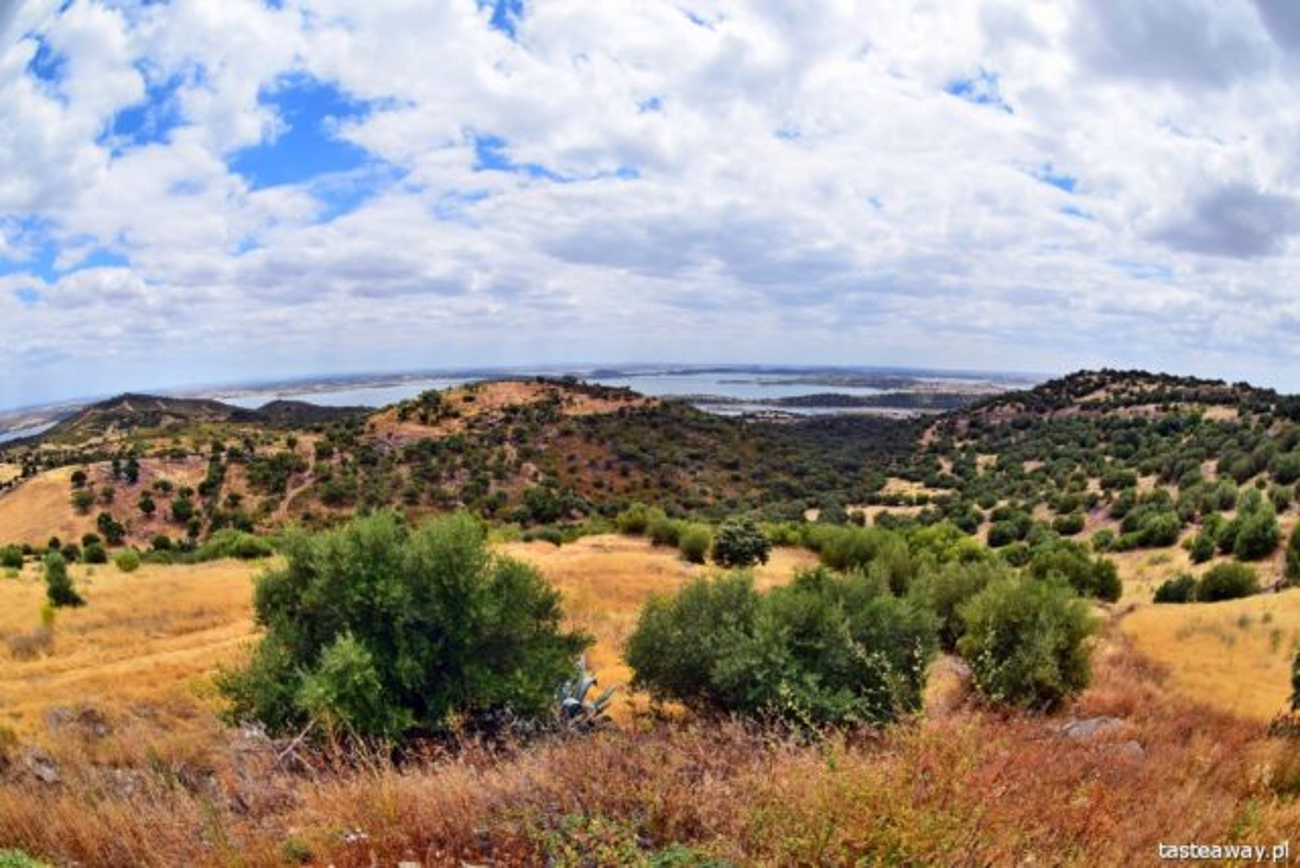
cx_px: 650
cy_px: 434
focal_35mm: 16
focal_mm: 10.5
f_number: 11
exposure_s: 1/500
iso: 250
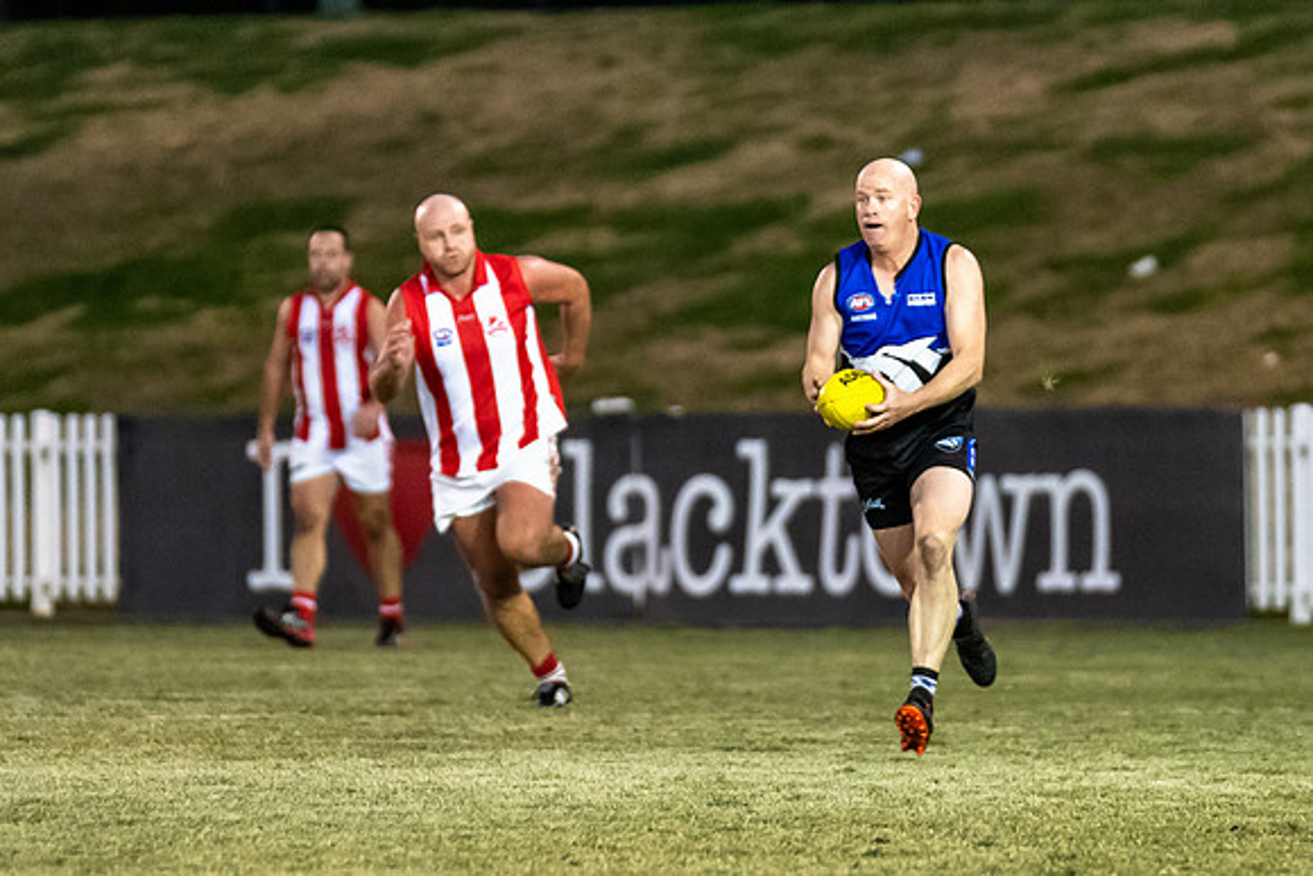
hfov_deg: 3.7
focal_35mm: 560
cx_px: 784
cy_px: 235
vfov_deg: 2.5
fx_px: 20430
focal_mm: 240
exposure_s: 1/1250
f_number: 2.8
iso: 4500
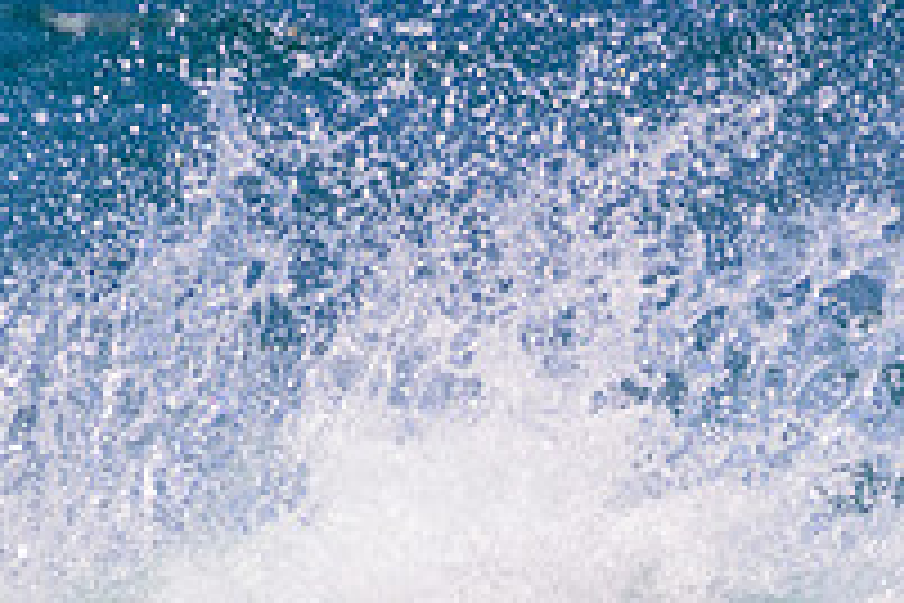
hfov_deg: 0.9
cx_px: 891
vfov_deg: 0.6
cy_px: 862
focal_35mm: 2305
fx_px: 57877
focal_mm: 800
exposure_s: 1/2000
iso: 1250
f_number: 11
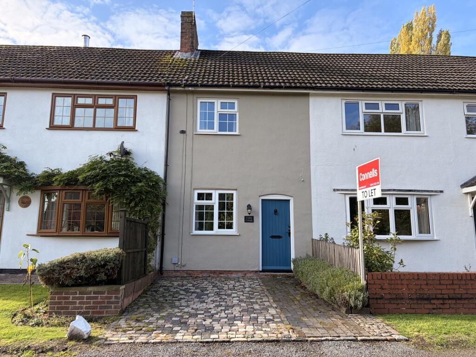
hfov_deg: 67.3
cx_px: 238
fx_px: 358
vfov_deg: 53.1
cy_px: 178
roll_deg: -0.6
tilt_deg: +11.2
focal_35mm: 26
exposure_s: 1/1517
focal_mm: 5.96
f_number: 1.6
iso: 64
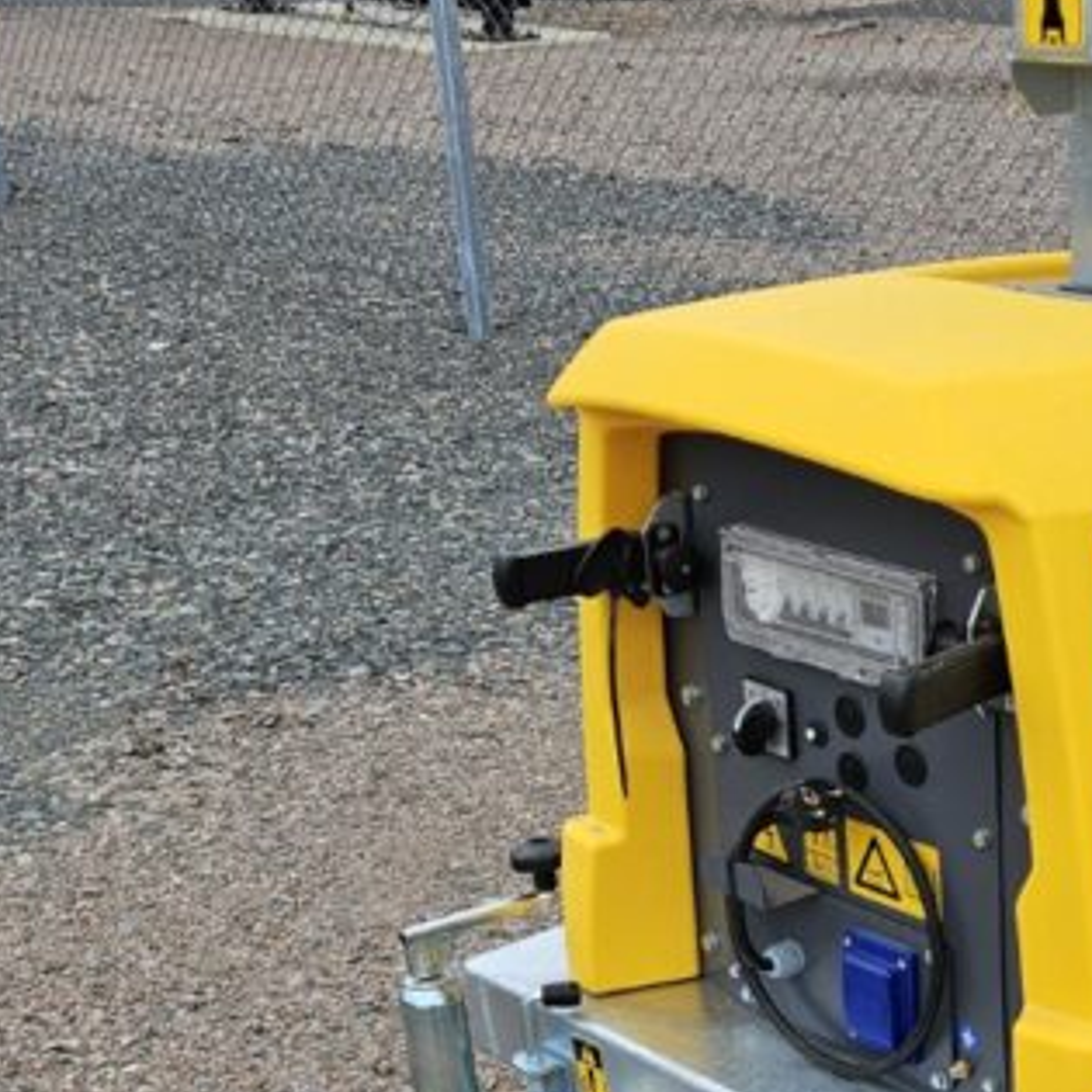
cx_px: 1082
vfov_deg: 25.2
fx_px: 2356
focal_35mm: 66
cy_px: 1005
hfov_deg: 24.9
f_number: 1.8
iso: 25
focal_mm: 5.4
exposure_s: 1/823
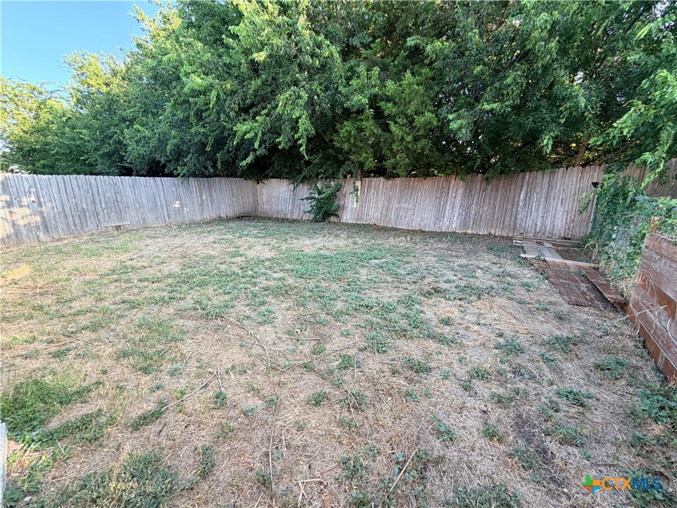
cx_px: 338
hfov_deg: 102.1
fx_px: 274
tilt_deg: -11.7
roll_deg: -1.7
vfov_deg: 85.7
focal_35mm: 14
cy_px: 254
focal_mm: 2.22
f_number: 2.2
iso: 64
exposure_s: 1/121
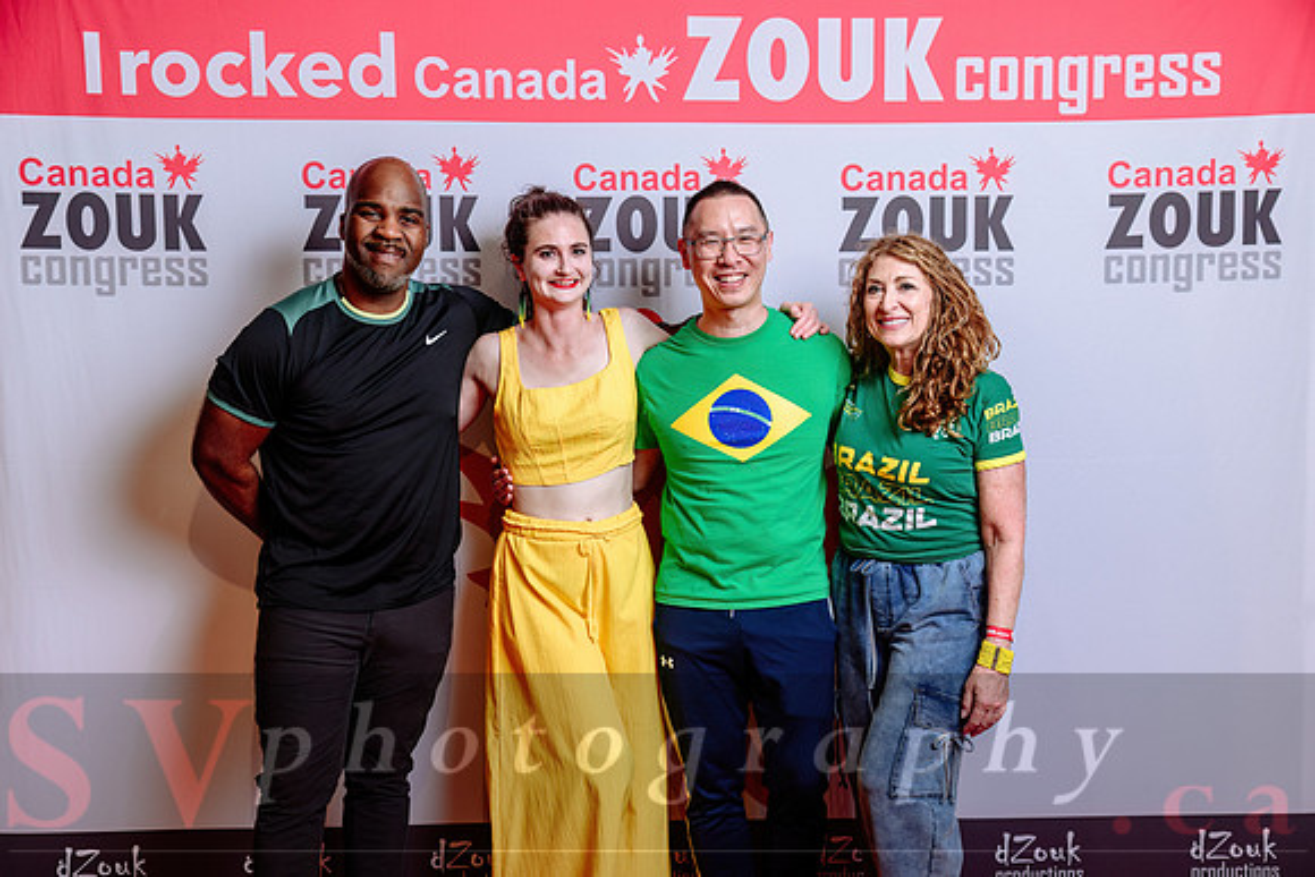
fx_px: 1403
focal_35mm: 38
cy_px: 438
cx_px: 658
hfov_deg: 50.2
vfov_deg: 34.7
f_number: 2.8
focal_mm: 38
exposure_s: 1/160
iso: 200
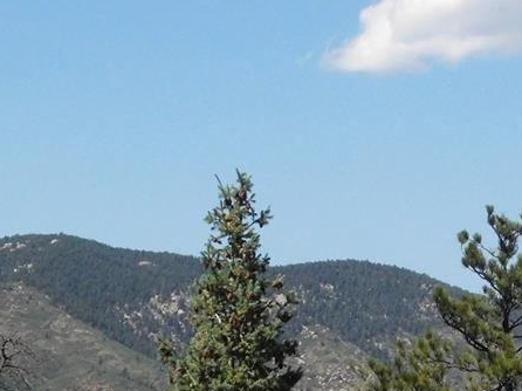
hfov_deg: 12.1
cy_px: 162
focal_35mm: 163
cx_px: 433
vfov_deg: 9.1
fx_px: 2457
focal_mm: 12.6
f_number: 8.6
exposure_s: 1/1500
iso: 800
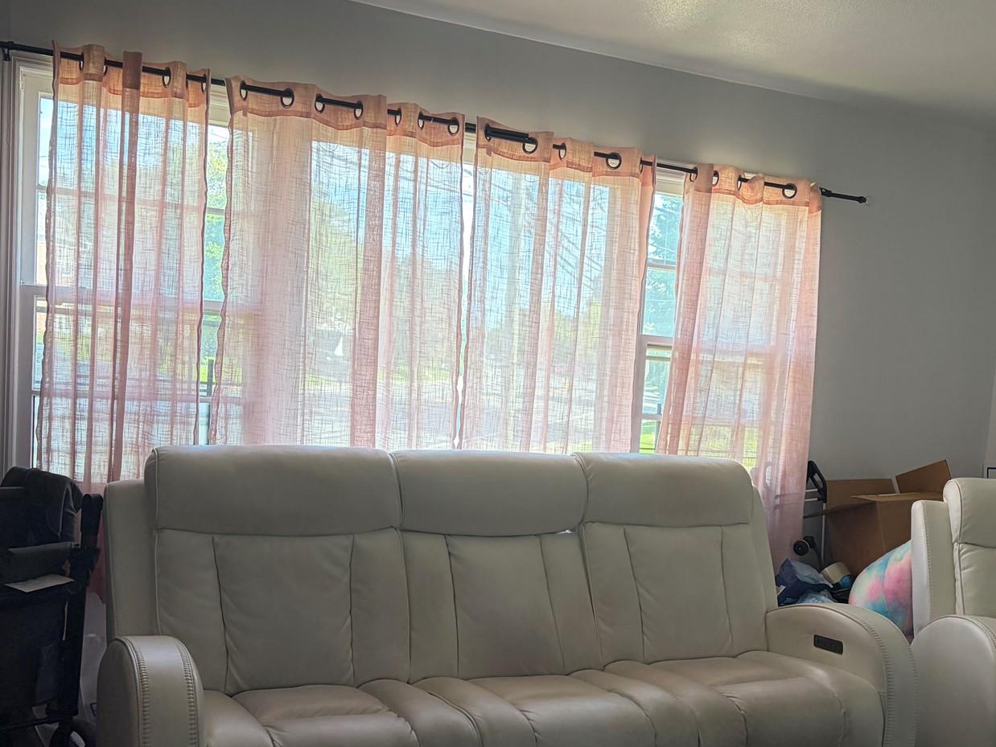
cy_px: 478
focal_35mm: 43
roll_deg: -3.9
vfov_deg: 33.4
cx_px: 682
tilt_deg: -4.2
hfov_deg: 43.1
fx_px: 1237
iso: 125
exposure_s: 1/163
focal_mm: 5.96
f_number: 1.6
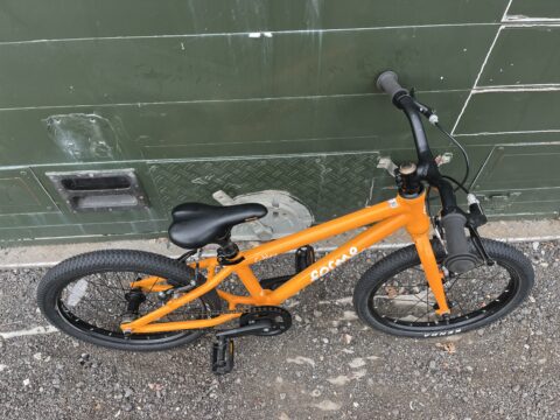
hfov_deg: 67.3
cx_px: 280
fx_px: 421
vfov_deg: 53.1
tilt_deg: -55.8
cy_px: 210
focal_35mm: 26
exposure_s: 1/209
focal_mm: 5.1
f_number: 1.6
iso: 40
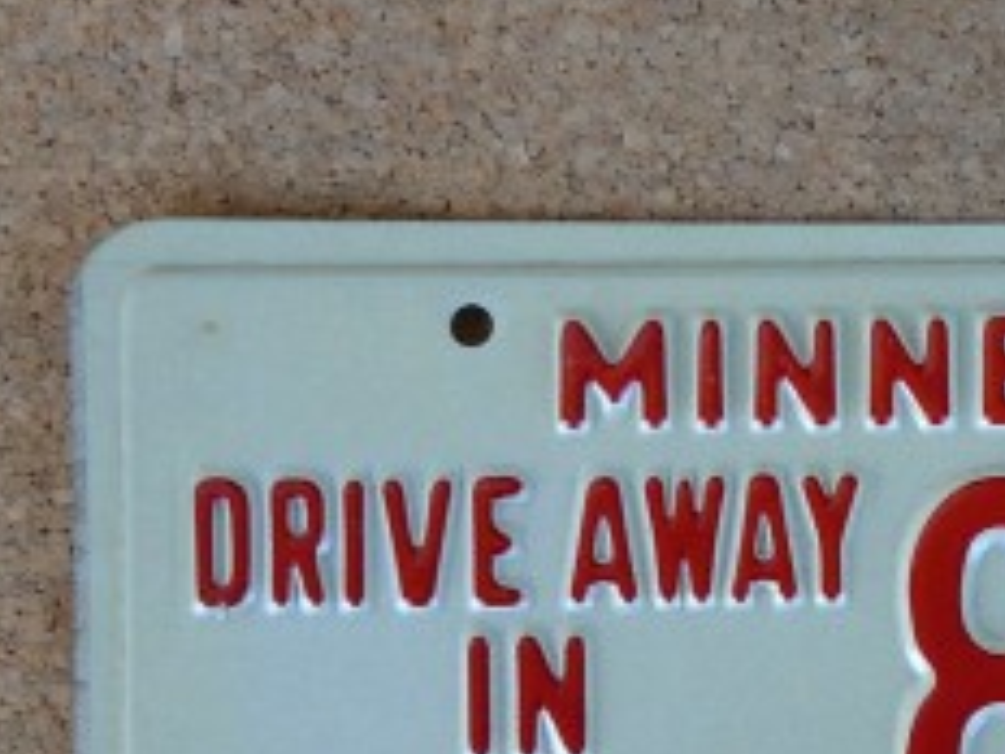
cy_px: 771
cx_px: 1027
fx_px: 2758
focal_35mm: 95
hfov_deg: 20.0
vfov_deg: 15.3
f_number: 3.2
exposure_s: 1/60
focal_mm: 6.4
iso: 100
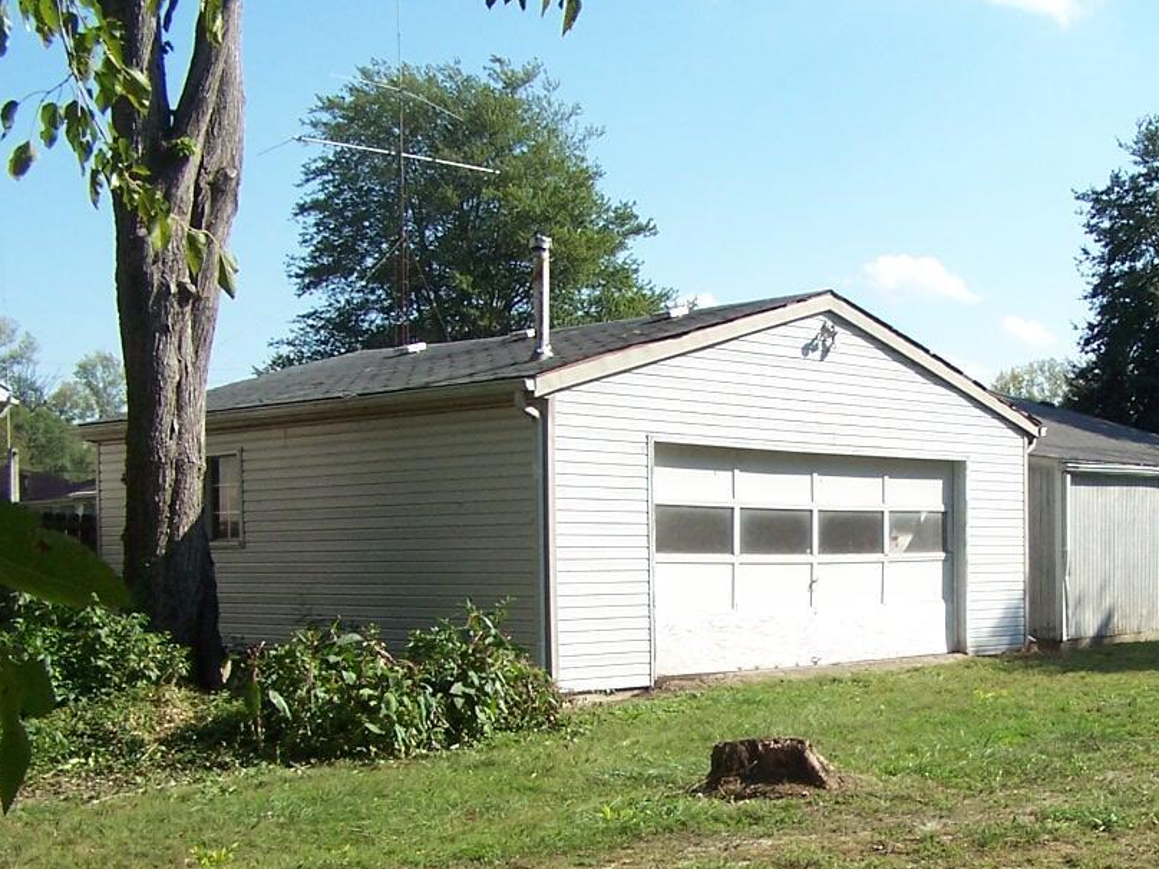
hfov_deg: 26.4
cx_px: 864
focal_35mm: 73
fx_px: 2444
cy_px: 647
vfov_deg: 20.0
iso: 80
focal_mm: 6.3
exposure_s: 1/1000
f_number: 2.8
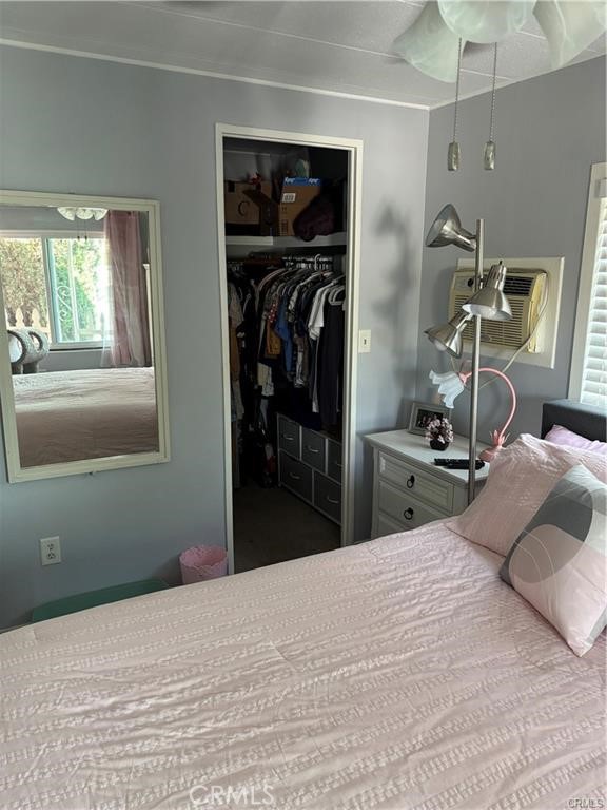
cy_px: 405
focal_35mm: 26
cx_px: 304
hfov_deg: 53.1
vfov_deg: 67.3
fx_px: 608
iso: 250
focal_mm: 5.96
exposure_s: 1/60
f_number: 1.6
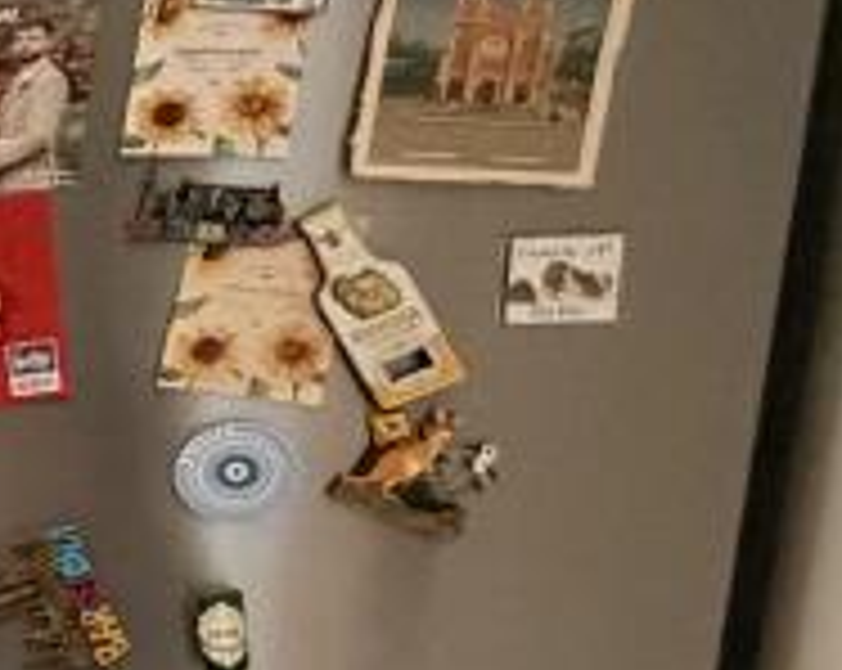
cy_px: 544
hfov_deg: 14.3
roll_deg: +0.4
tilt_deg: -7.7
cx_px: -1274
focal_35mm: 75
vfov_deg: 20.1
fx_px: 1866
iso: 500
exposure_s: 1/50
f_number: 2.2
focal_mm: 2.22
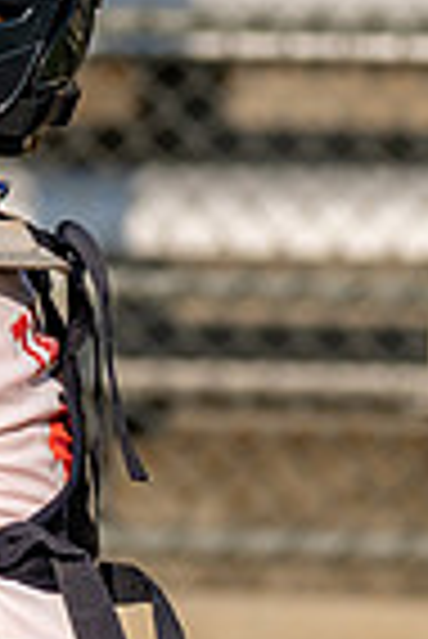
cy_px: 428
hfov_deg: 2.1
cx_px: -84
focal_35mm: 643
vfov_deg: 3.2
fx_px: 11438
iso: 200
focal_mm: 100
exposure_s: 1/8000
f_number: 2.8
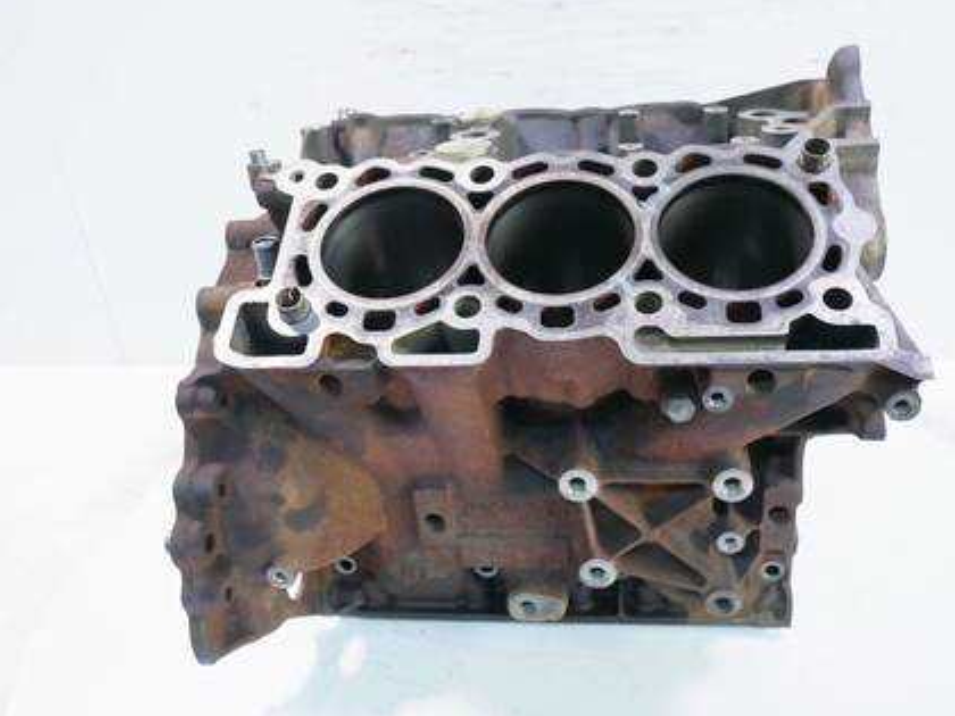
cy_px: 384
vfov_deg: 44.1
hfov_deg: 56.7
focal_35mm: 32
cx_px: 525
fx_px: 883
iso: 640
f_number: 3.6
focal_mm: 14
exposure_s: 1/60
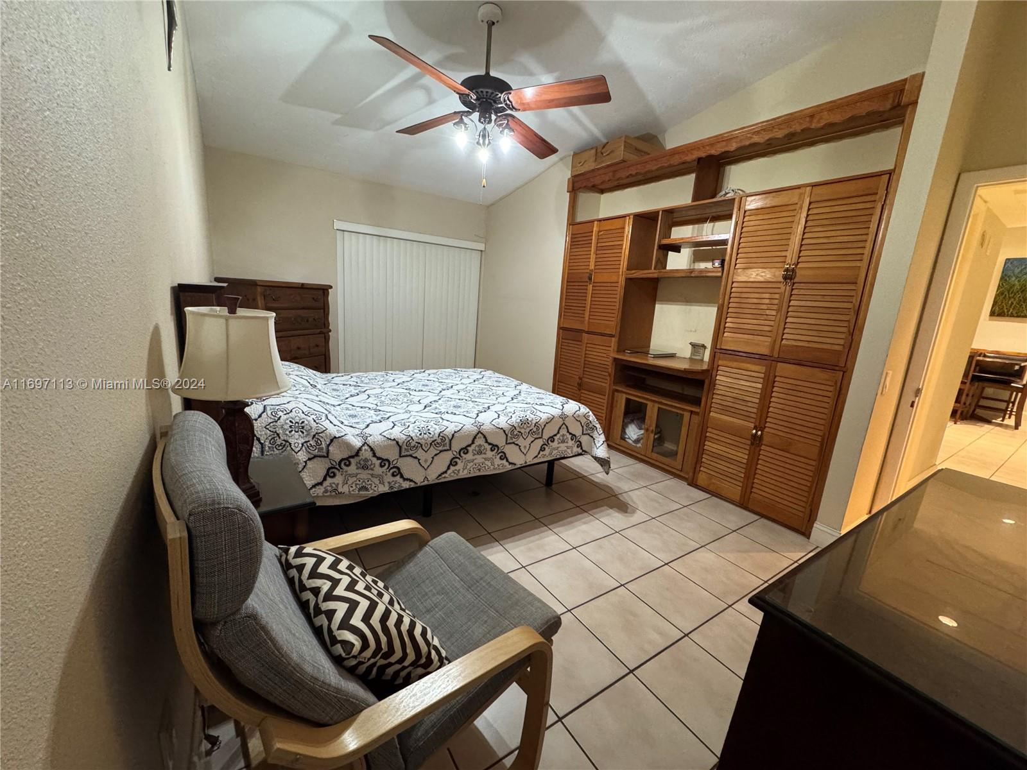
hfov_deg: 102.1
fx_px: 415
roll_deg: -4.2
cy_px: 385
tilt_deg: -12.1
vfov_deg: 85.7
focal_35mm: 14
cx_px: 514
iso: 640
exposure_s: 1/60
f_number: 2.2
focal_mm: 2.22
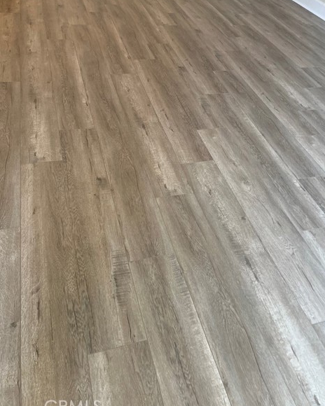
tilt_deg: -43.6
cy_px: 192
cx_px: 167
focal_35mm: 28
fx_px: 337
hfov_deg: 51.5
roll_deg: -7.9
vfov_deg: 62.2
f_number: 1.5
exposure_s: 1/120
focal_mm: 5.7
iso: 125
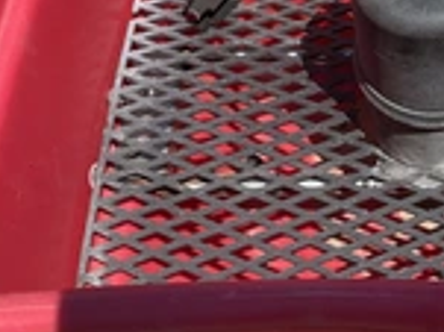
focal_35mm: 77
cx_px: 450
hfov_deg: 24.2
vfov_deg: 18.6
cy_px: -9
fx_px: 987
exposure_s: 1/1279
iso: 25
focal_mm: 3
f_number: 1.8
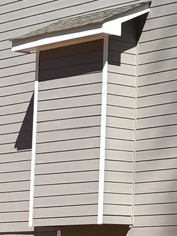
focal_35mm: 165
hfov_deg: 8.6
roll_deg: -0.8
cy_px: 107
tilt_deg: +8.6
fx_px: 1126
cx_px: 328
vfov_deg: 12.0
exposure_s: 1/2538
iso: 50
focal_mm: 5.96
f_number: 1.6
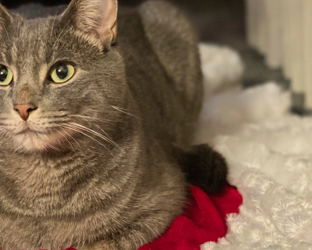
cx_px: 46
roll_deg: +4.6
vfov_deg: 13.3
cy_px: 122
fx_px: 1071
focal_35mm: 116
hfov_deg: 16.4
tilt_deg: -11.9
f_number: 2
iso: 400
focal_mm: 6
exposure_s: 1/15
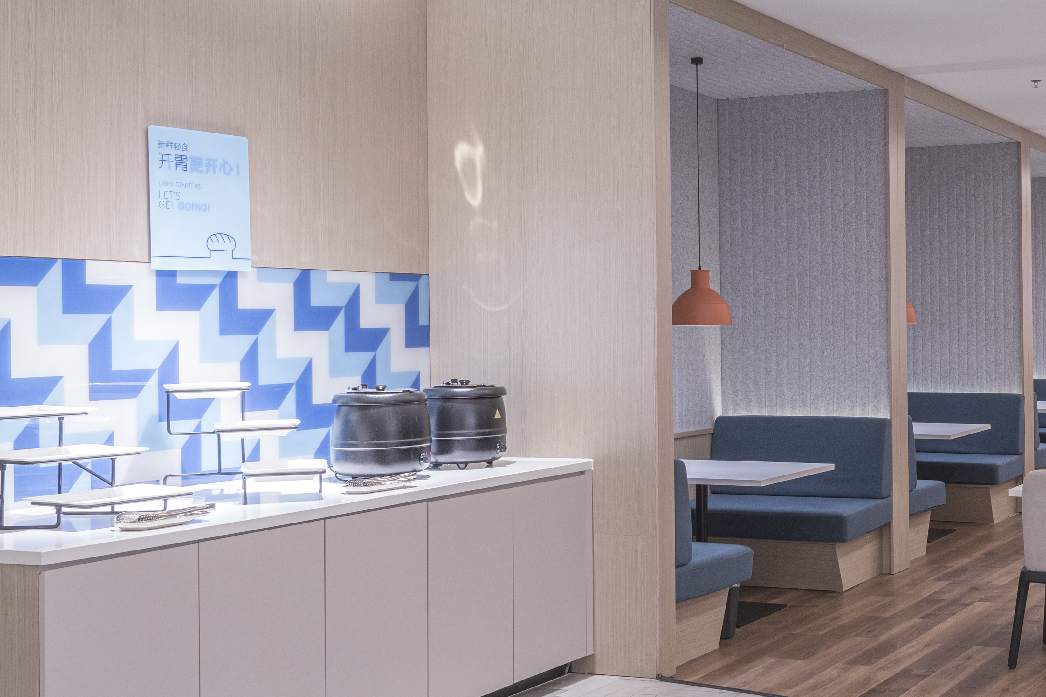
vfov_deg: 28.6
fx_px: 1365
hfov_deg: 38.3
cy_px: 309
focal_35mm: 47
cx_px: 989
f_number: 8
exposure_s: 1/5
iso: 200
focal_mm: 21
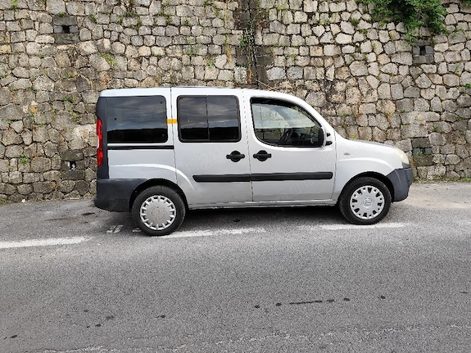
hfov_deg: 71.6
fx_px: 326
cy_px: 171
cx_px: 232
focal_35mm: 24
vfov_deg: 56.8
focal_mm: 6.14
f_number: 1.65
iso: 64
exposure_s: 1/100
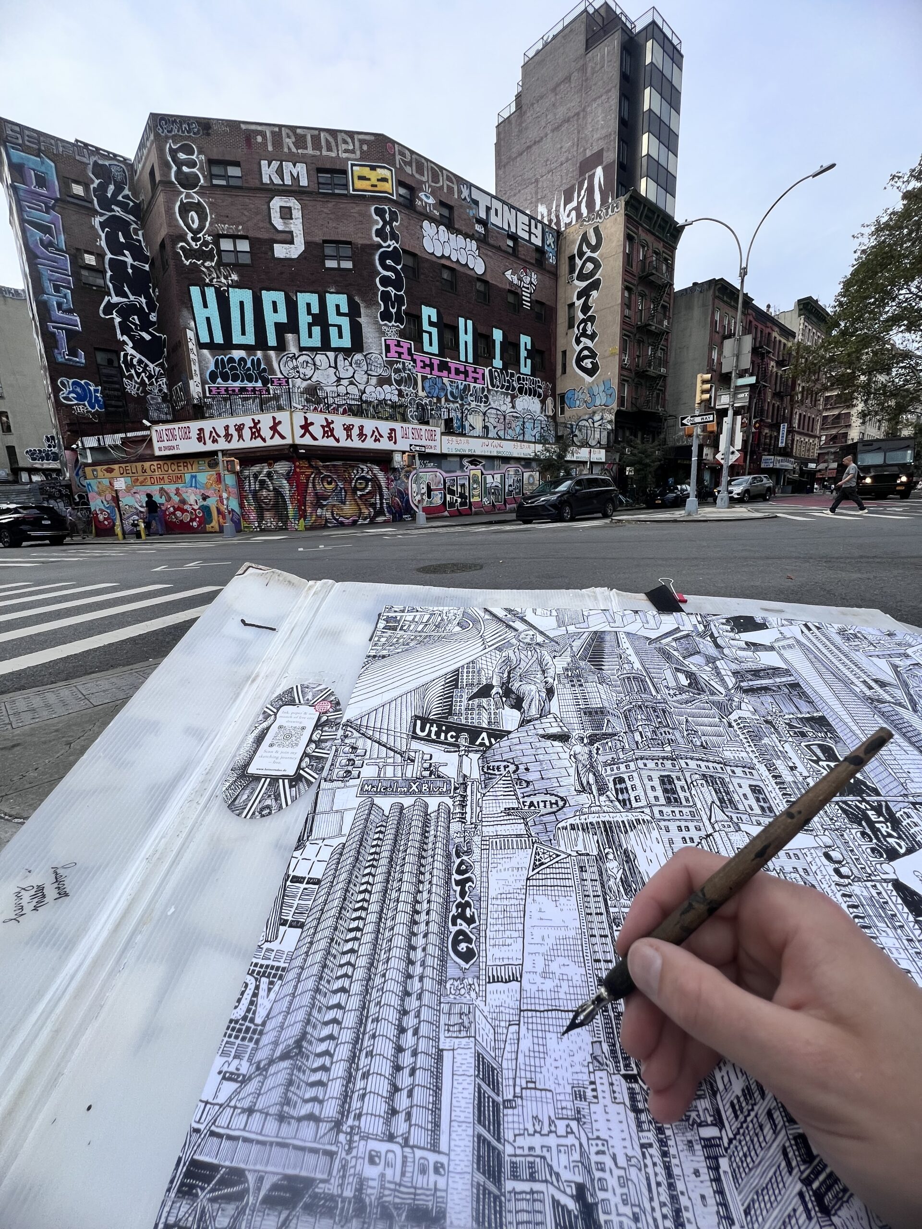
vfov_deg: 106.2
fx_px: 462
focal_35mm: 13
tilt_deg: -13.1
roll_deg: +1.3
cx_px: 461
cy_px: 614
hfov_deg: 89.9
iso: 32
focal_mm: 1.57
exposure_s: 1/1004
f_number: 1.8
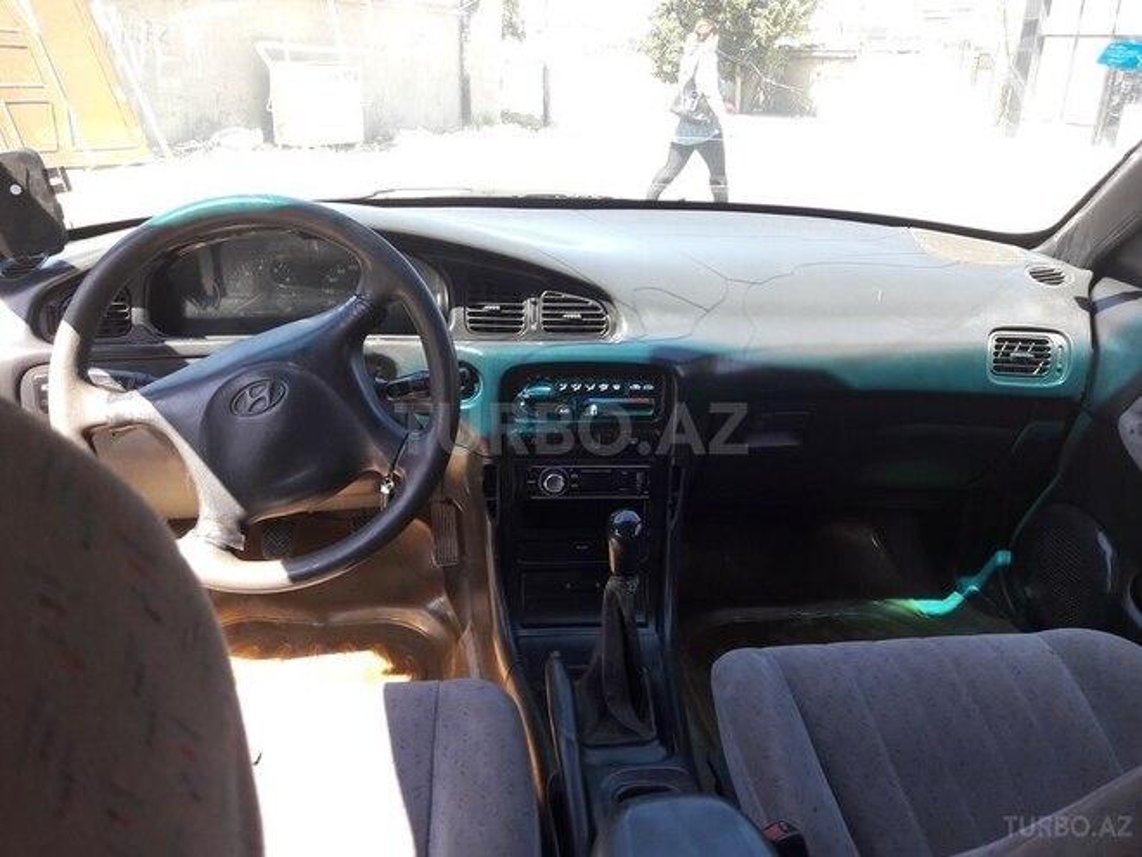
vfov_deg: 49.7
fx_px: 924
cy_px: 428
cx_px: 571
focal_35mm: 28
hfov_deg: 63.4
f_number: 1.9
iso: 40
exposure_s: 1/100
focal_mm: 3.7
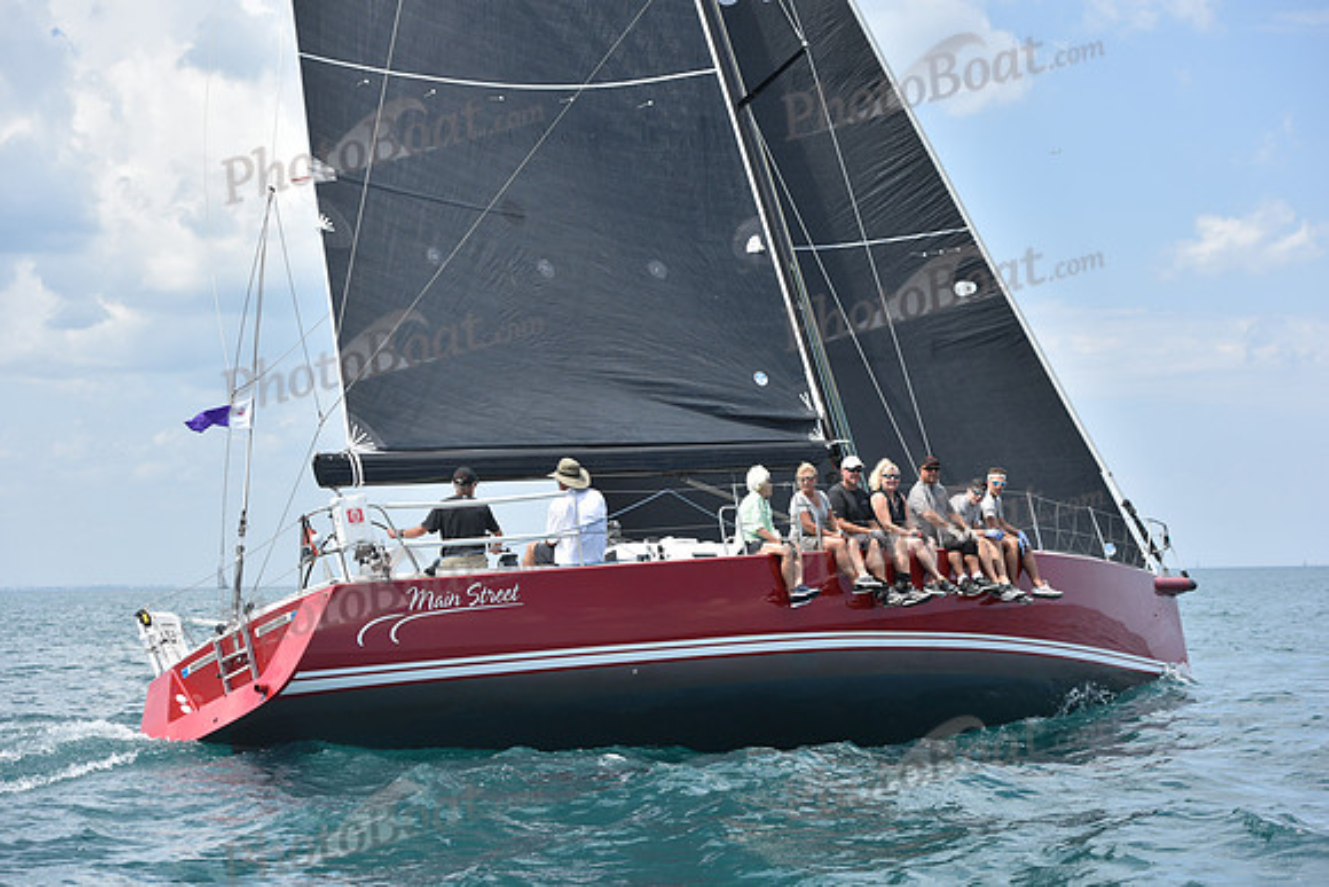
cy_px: 444
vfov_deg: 19.5
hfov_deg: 28.8
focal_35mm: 70
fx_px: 2585
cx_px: 664
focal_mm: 70
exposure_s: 1/1250
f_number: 5.6
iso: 250
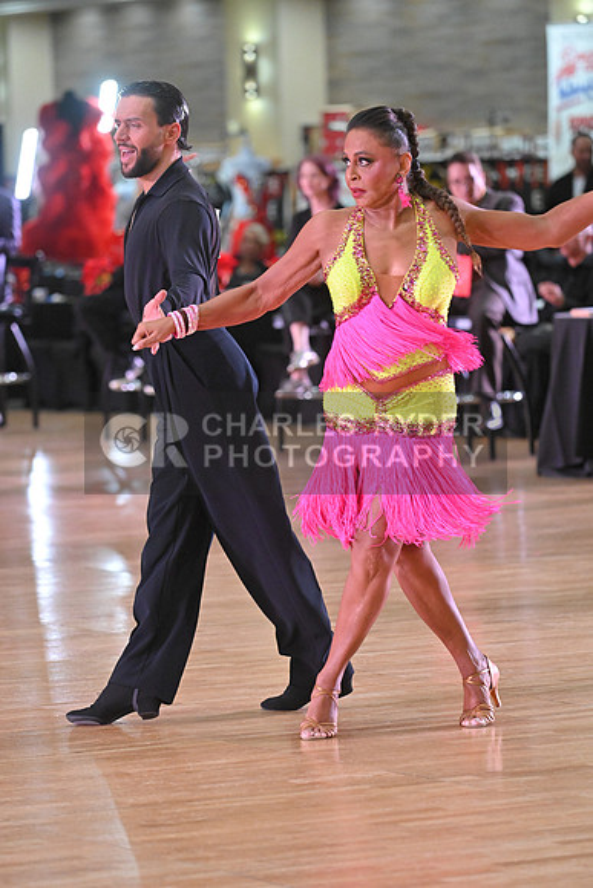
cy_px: 444
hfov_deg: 7.2
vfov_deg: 10.8
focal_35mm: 190
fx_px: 4691
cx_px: 296
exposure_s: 1/400
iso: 5000
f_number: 5
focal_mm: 190
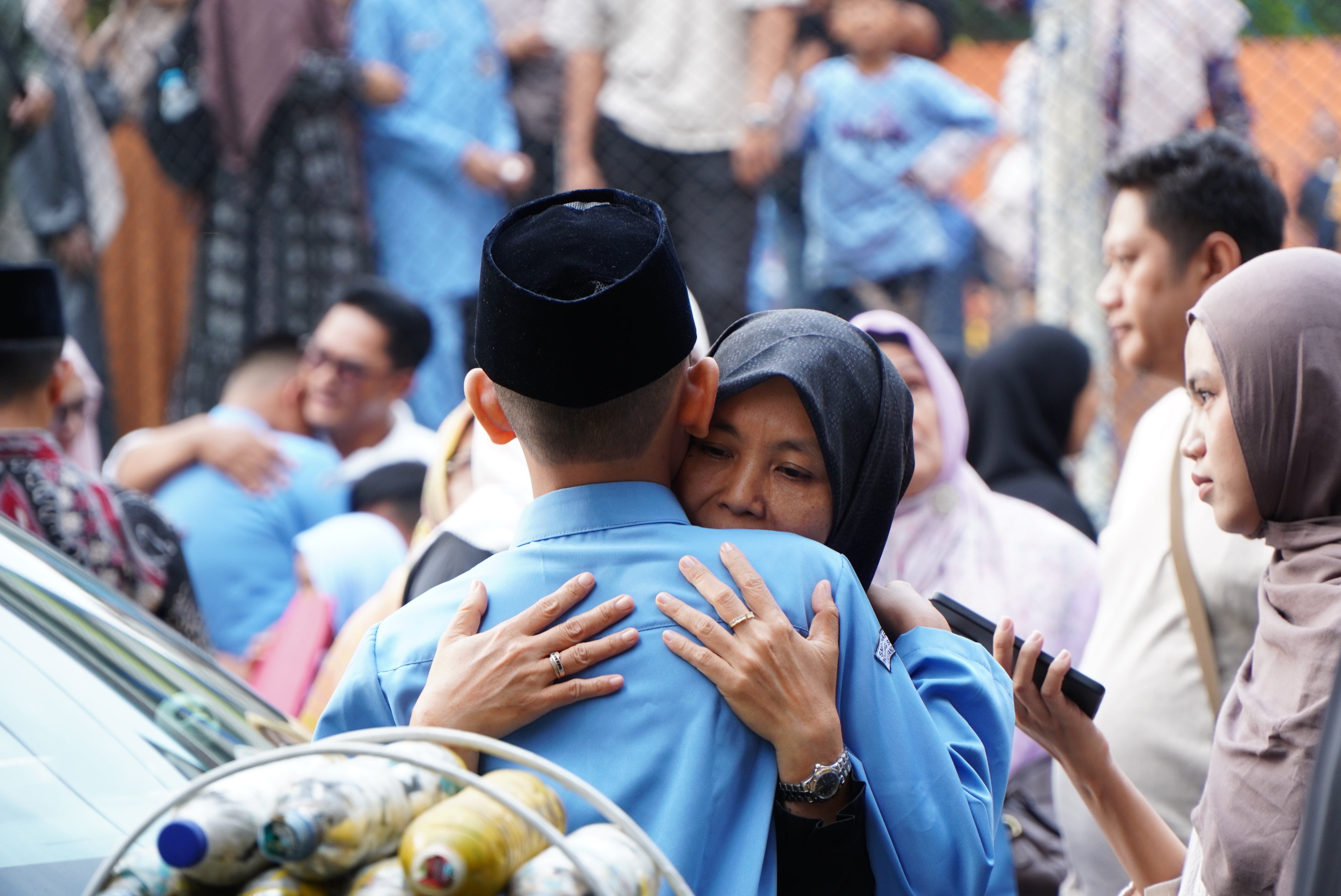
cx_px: 670
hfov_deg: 13.5
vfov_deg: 9.1
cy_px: 448
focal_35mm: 152
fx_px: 5646
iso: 320
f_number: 4
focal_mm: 101
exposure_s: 1/100
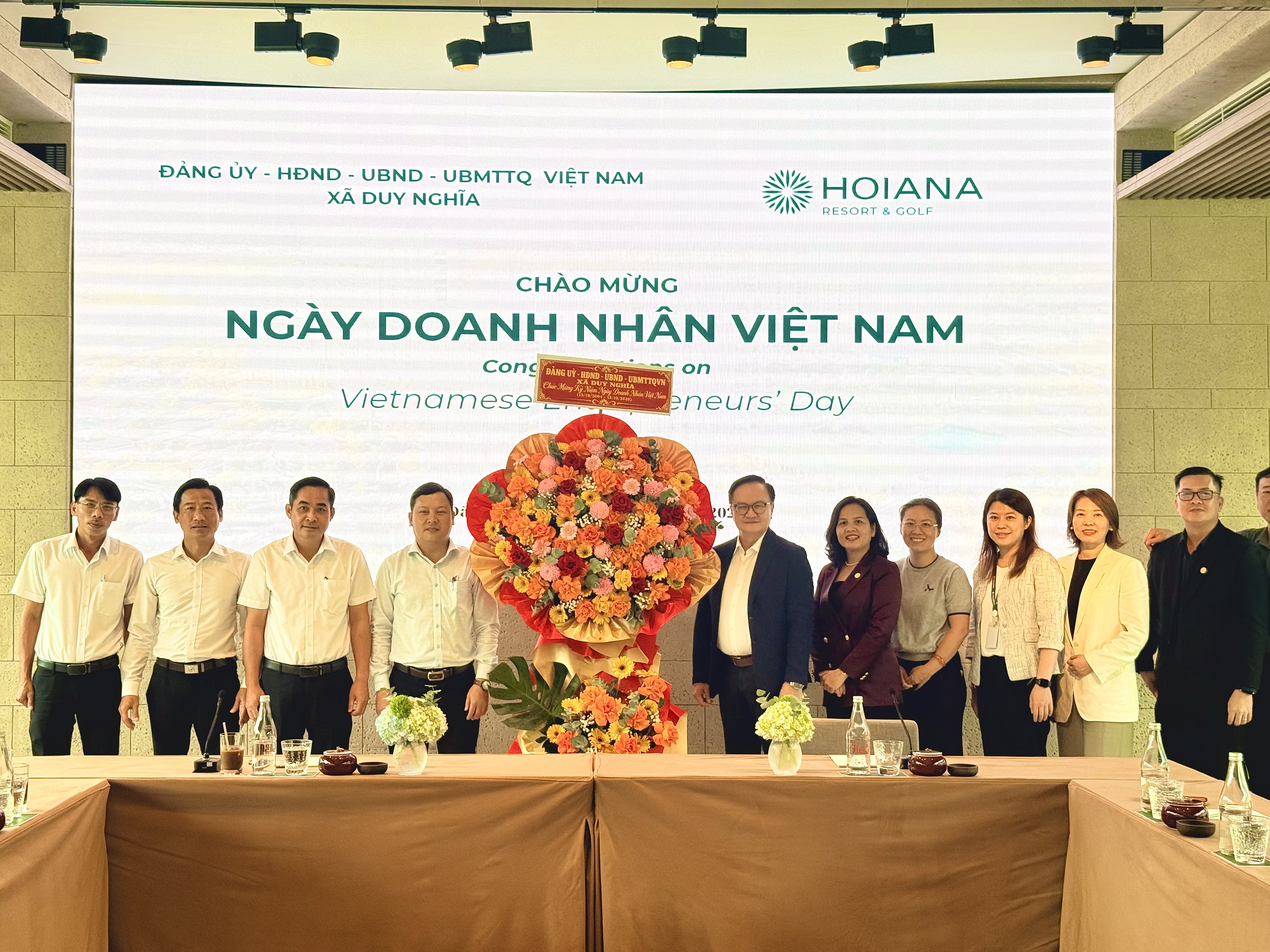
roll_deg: -0.4
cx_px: 635
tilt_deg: +2.4
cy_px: 476
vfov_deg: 30.3
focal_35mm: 48
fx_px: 1761
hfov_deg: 39.7
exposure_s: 1/434
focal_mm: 6.76
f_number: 1.78
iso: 64
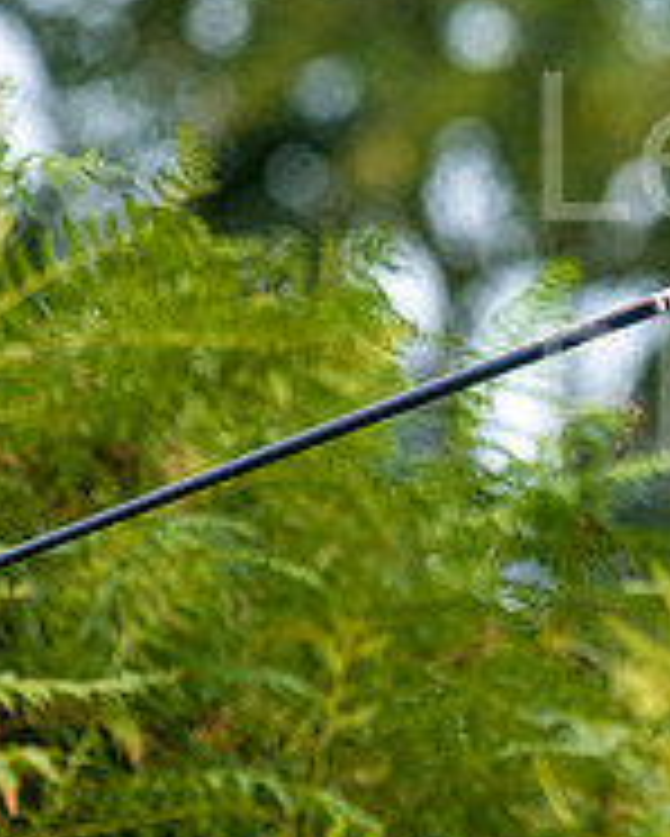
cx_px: 1124
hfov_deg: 1.2
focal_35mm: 1313
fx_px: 32518
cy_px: 189
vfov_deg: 1.5
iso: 200
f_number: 5.6
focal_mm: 300
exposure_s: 1/800
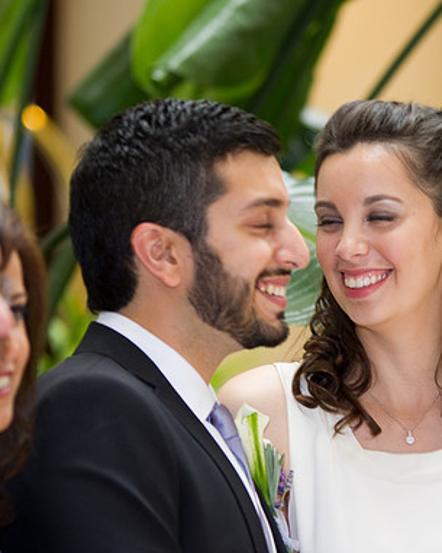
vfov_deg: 7.9
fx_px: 4011
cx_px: 364
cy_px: 276
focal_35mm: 245
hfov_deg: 6.3
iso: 500
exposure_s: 1/60
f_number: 2.8
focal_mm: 115
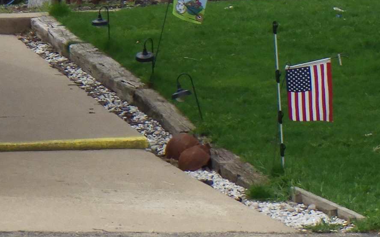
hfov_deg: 11.0
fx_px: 1937
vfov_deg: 6.9
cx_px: 486
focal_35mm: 187
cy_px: -153
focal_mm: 9.1
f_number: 5.3
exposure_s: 1/500
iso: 125
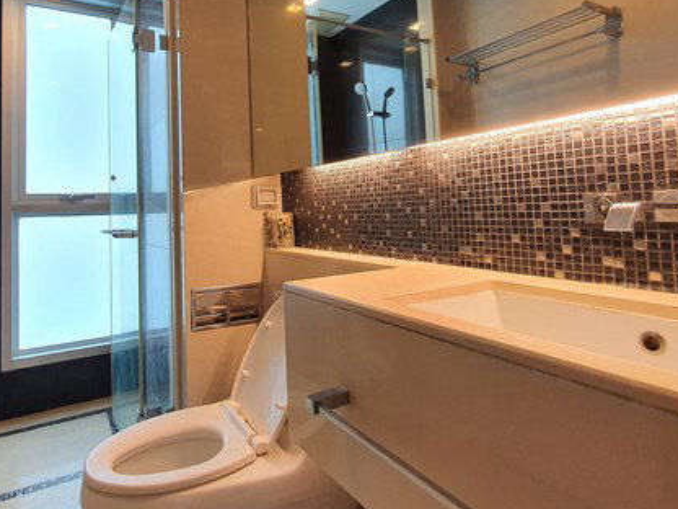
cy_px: 186
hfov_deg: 80.7
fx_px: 392
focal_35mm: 20
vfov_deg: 64.9
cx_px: 269
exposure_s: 1/50
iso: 64
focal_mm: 1.8
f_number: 2.2
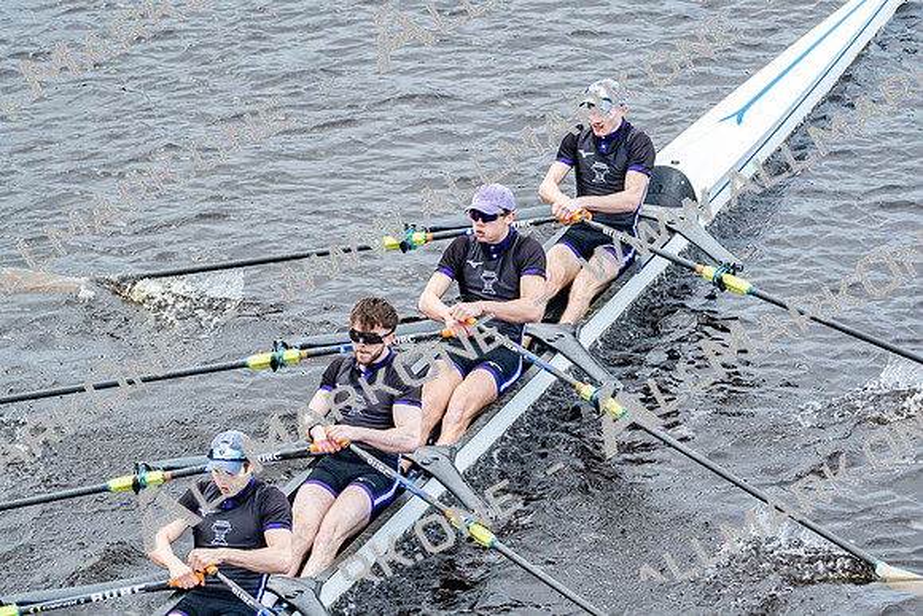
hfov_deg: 7.4
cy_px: 308
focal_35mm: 277
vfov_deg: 5.0
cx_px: 462
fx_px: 7103
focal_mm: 277
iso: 2000
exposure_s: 1/1250
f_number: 5.6
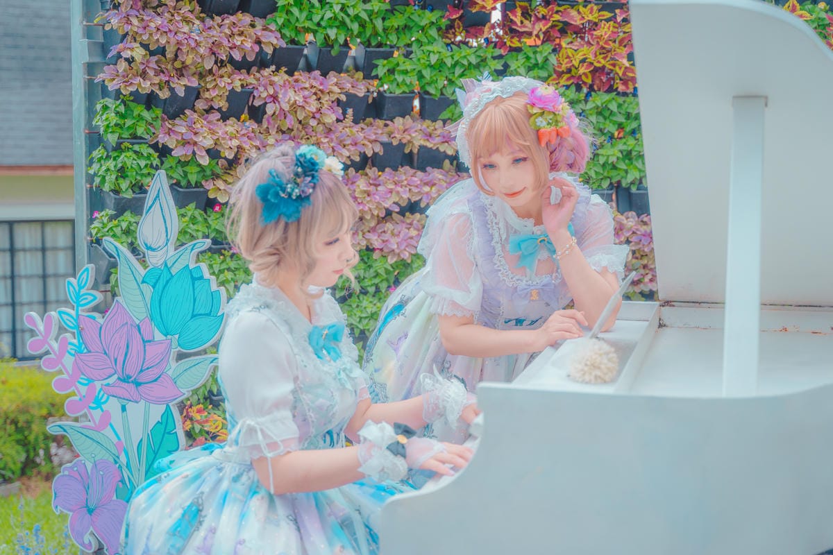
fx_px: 1157
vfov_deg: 27.0
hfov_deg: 39.6
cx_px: 416
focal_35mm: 50
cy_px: 278
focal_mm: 50
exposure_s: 1/1250
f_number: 2.8
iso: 320
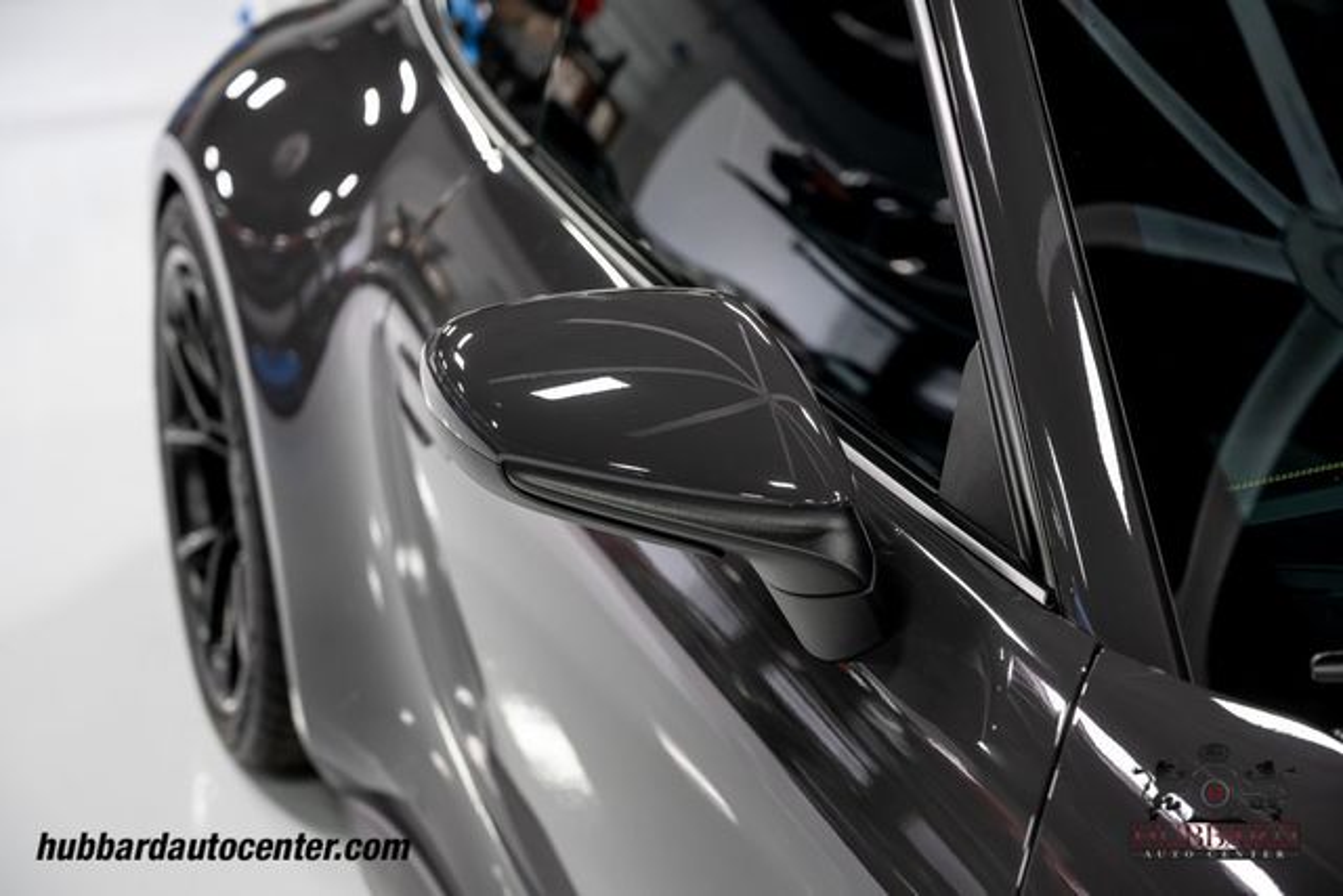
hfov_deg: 32.9
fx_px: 2276
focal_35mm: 61
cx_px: 672
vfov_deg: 22.3
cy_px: 448
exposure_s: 1/60
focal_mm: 61
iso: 800
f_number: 4
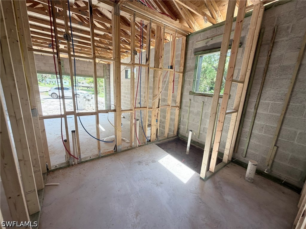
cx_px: 153
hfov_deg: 102.1
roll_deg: -4.2
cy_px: 114
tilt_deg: -11.2
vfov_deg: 85.7
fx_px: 124
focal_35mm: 14
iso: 64
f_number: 2.2
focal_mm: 2.22
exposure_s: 1/121
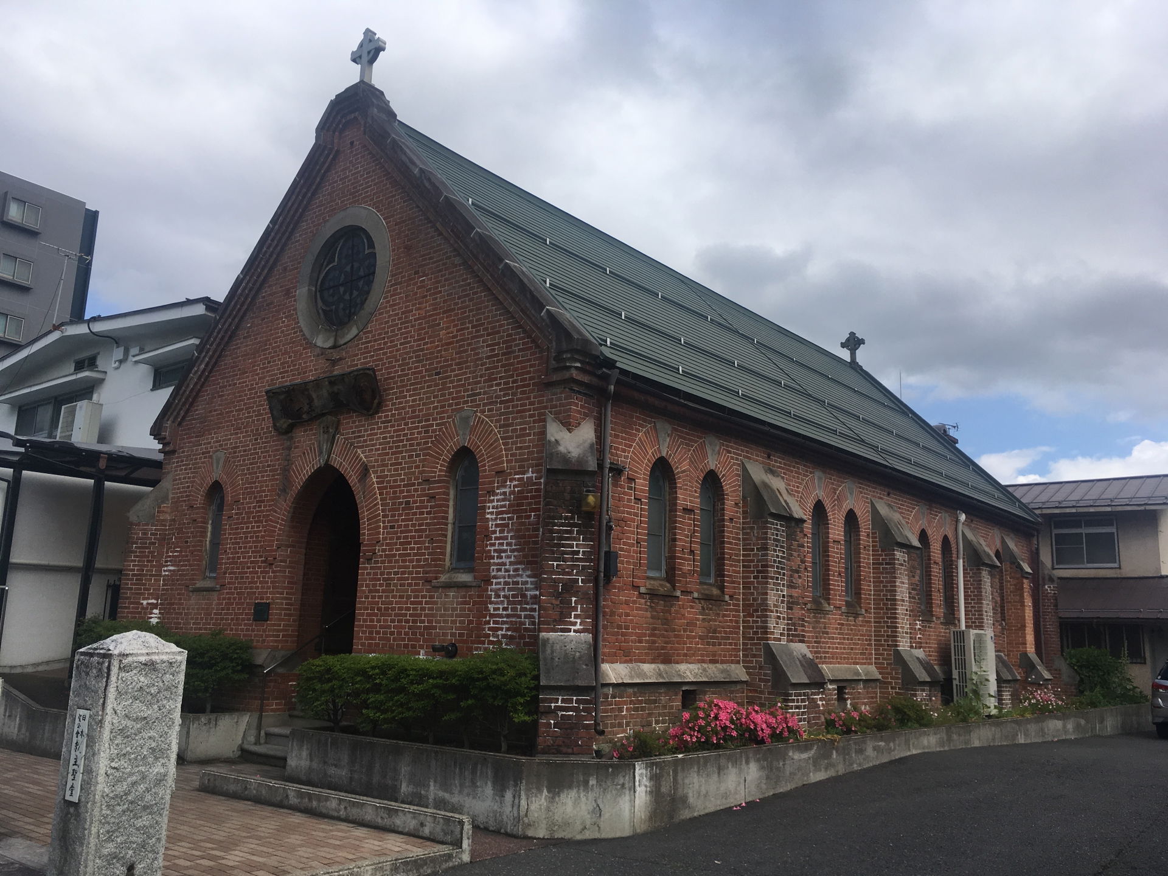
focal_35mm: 29
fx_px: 979
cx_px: 584
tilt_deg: +10.8
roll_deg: -1.1
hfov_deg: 61.7
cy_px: 438
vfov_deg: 48.2
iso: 25
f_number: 2.2
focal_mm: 4.15
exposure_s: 1/1508
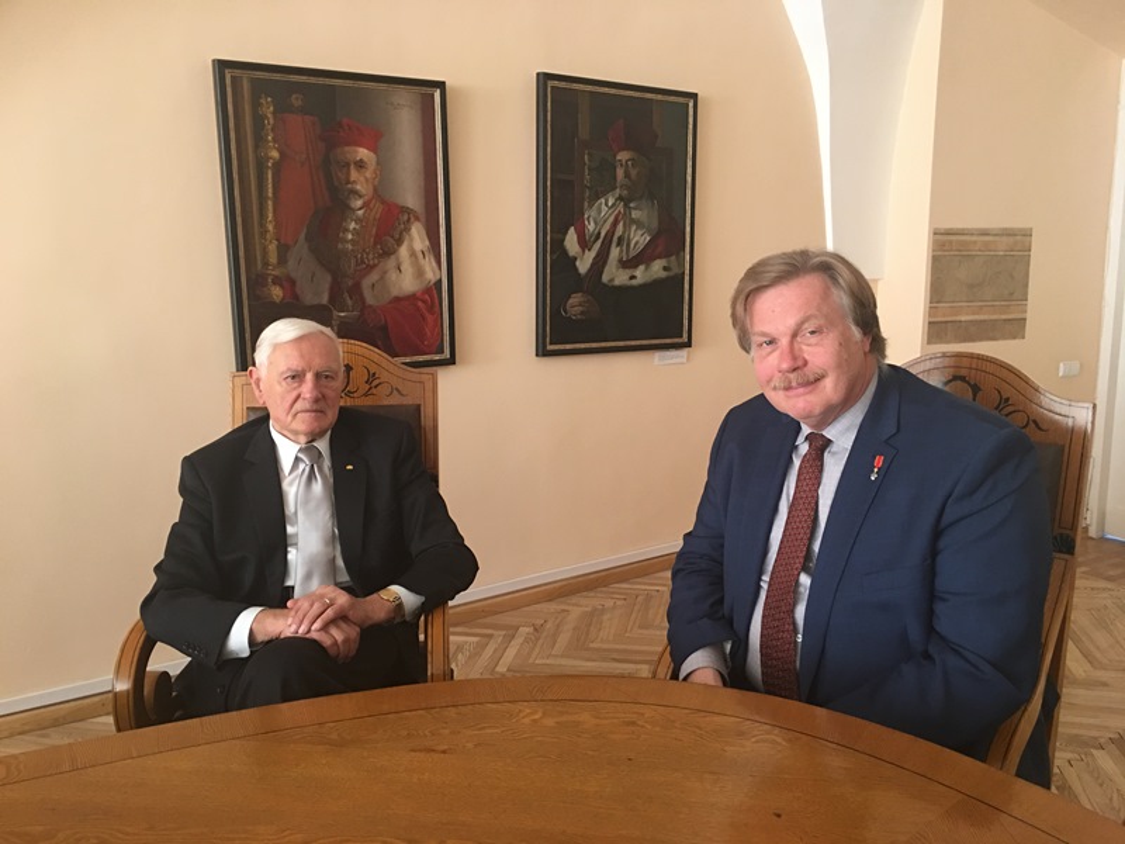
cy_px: 422
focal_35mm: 29
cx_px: 562
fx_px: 942
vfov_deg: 48.2
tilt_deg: -10.2
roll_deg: +1.1
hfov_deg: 61.7
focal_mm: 4.15
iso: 100
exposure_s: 1/17
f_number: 2.2
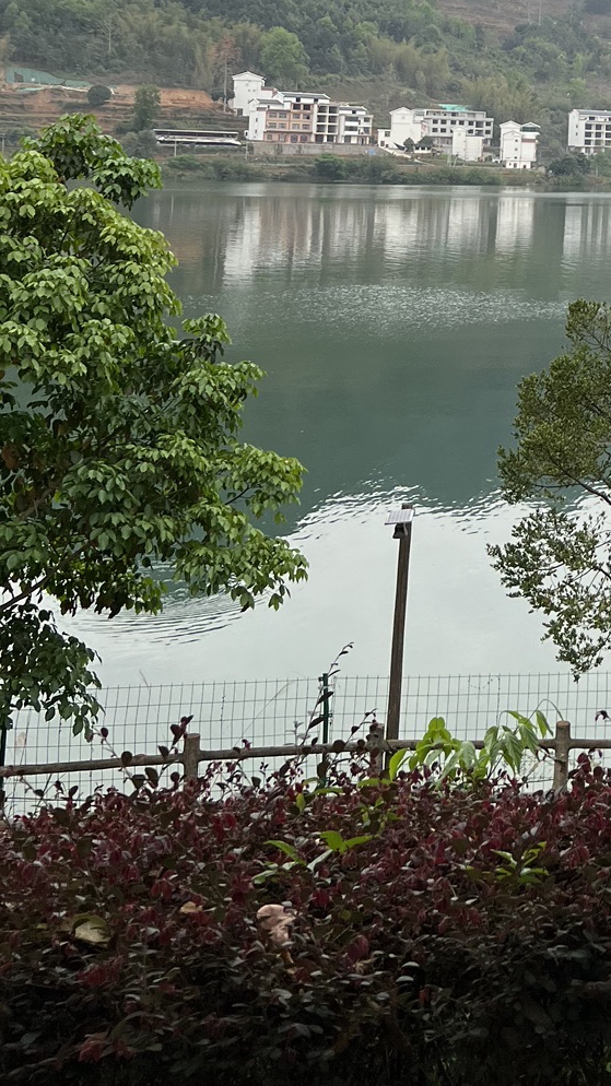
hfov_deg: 19.5
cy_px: 62
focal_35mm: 57
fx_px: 1642
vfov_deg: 34.1
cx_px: 778
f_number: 1.5
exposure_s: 1/827
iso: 50
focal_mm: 5.7
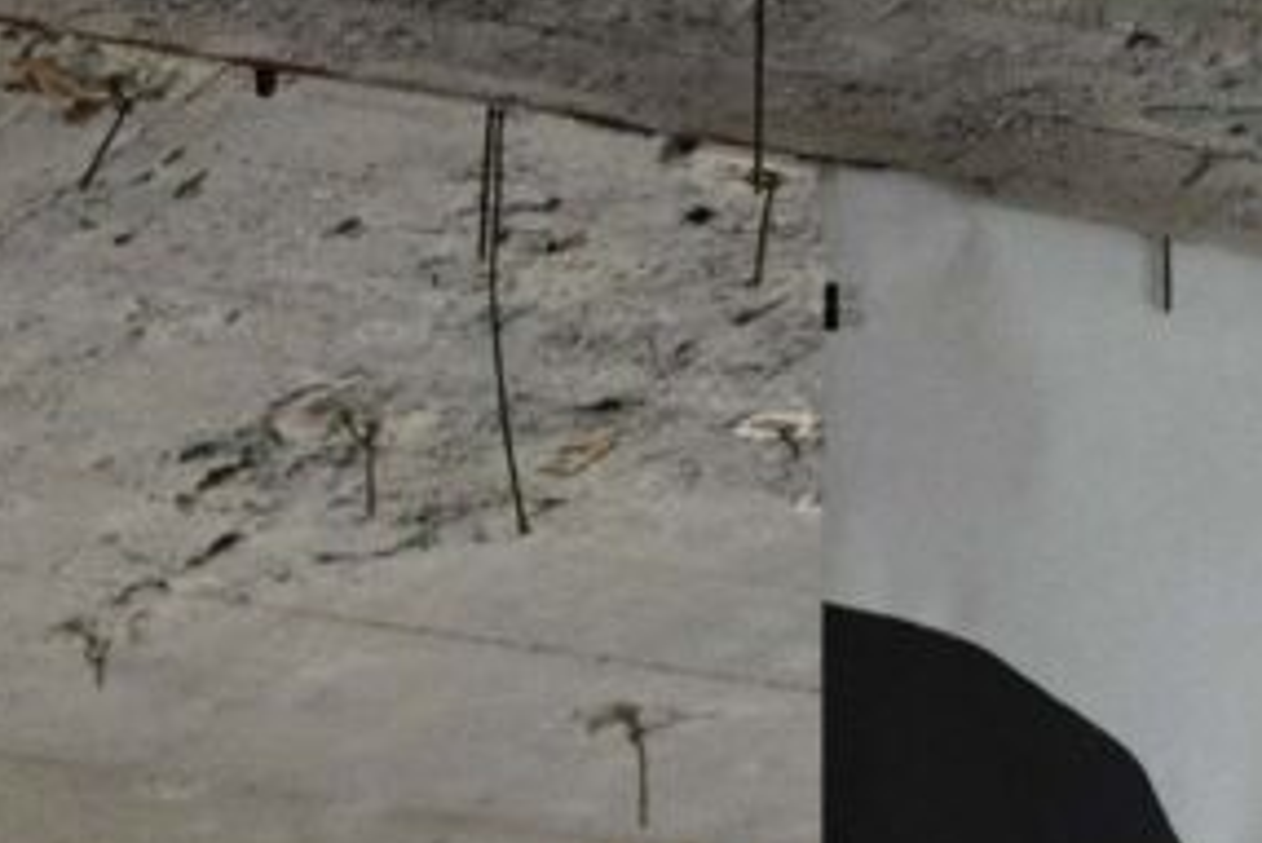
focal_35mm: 220
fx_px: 7716
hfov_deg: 9.0
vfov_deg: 5.5
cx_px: -980
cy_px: 3323
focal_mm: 35
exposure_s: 1/640
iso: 1250
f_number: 3.2
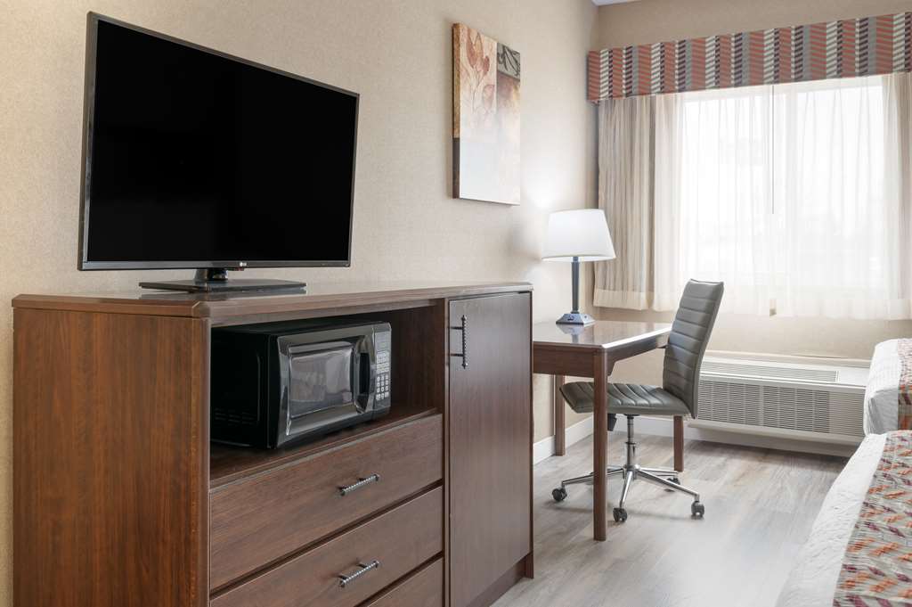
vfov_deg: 43.5
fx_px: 759
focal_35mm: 30
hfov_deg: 62.0
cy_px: 304
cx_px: 456
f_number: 10
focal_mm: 30
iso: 200
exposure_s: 1/10
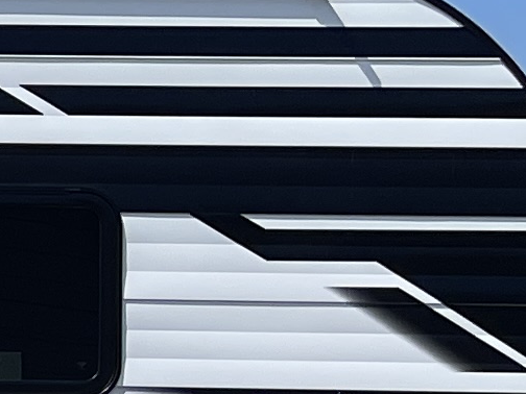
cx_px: -1204
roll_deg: -1.4
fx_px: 3039
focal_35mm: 200
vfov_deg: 7.4
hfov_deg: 8.0
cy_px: 446
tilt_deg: -0.7
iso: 32
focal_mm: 5.1
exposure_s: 1/4717
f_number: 1.6
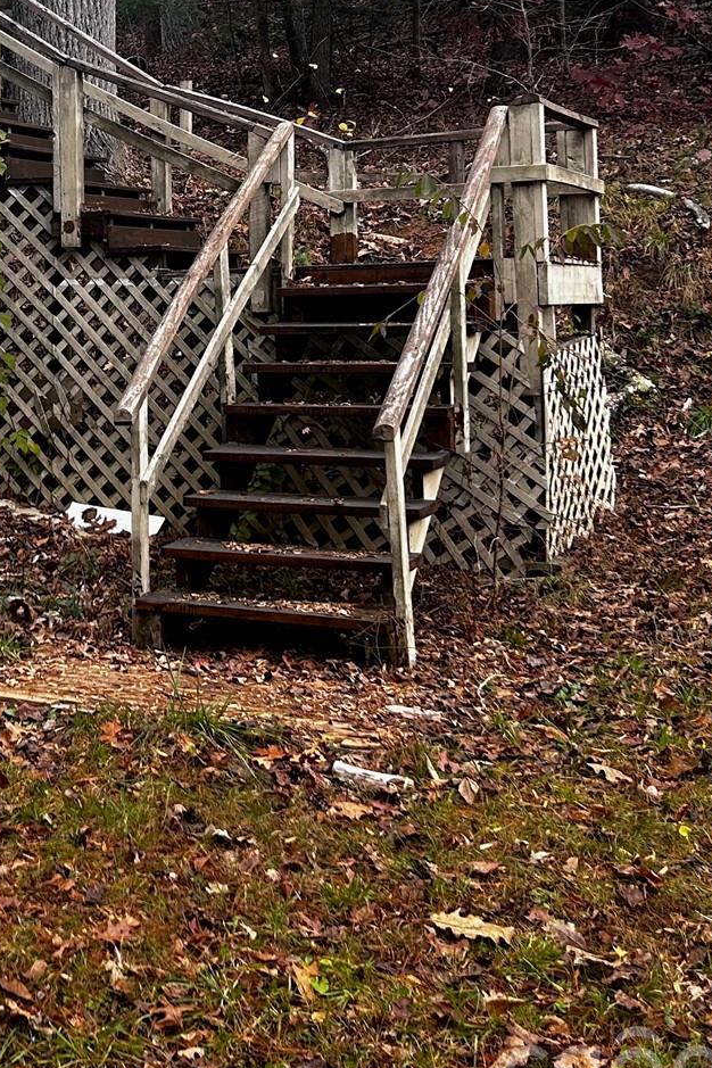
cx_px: -17
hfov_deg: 22.1
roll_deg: +2.4
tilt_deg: +3.1
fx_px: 1750
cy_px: 297
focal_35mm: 59
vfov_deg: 33.4
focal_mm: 5.7
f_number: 1.5
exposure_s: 1/231
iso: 40
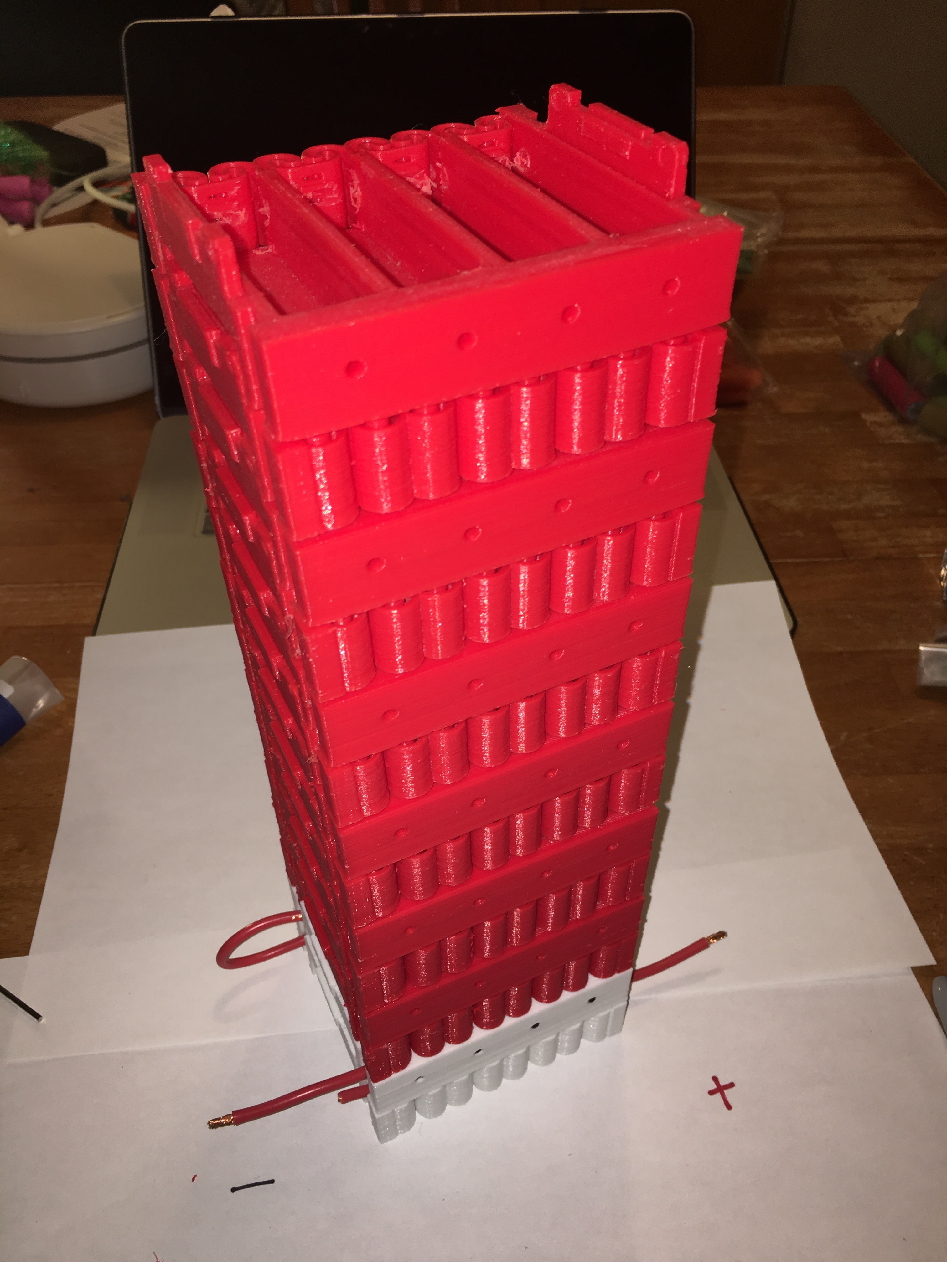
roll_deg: +0.3
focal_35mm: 29
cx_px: 474
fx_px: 1058
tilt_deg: -41.3
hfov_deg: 48.2
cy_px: 631
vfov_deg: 61.7
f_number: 2.2
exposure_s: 1/30
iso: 25
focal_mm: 4.15
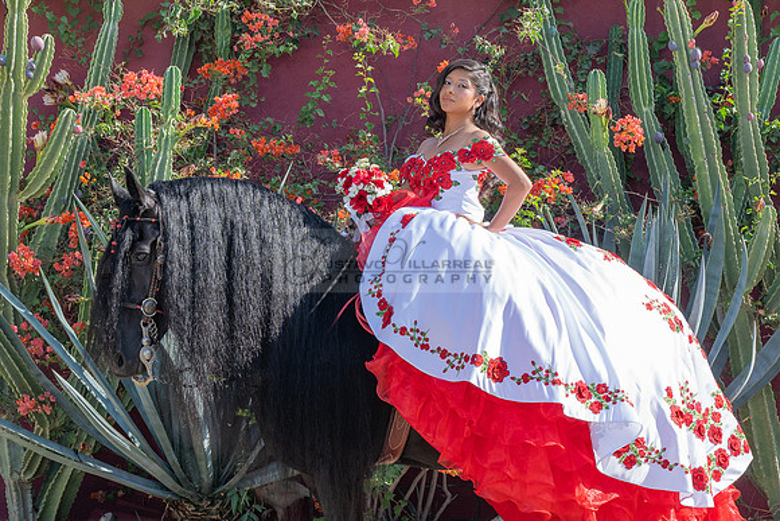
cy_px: 318
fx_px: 1589
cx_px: 331
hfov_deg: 27.5
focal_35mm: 73
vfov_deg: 18.6
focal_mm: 29
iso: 125
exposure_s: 1/200
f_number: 7.1
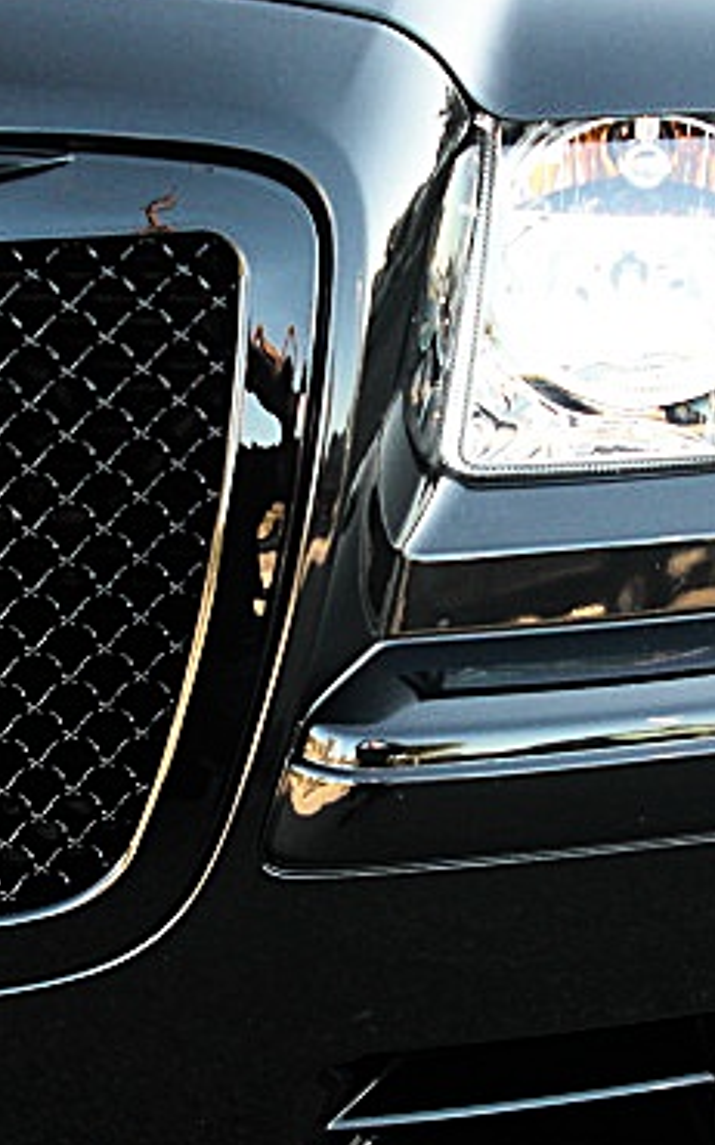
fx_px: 2059
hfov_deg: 19.7
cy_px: 572
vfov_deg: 31.1
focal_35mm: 66
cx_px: 337
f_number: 2.8
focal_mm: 6.3
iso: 100
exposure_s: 1/80
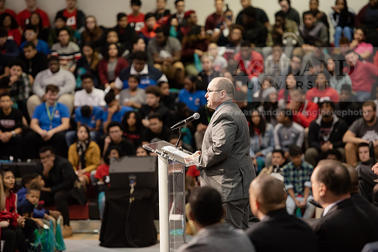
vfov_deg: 8.3
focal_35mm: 165
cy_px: 126
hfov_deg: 12.4
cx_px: 189
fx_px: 1733
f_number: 3.2
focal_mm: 165
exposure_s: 1/200
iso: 2000
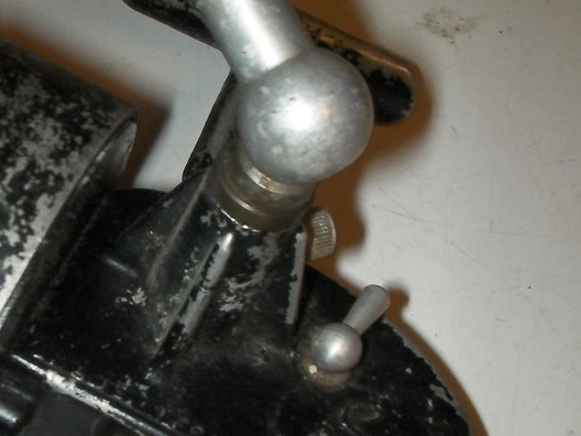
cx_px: 122
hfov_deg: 26.6
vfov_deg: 20.4
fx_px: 1208
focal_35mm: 72
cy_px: 266
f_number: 5.6
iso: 200
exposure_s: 1/30
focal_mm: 6.3
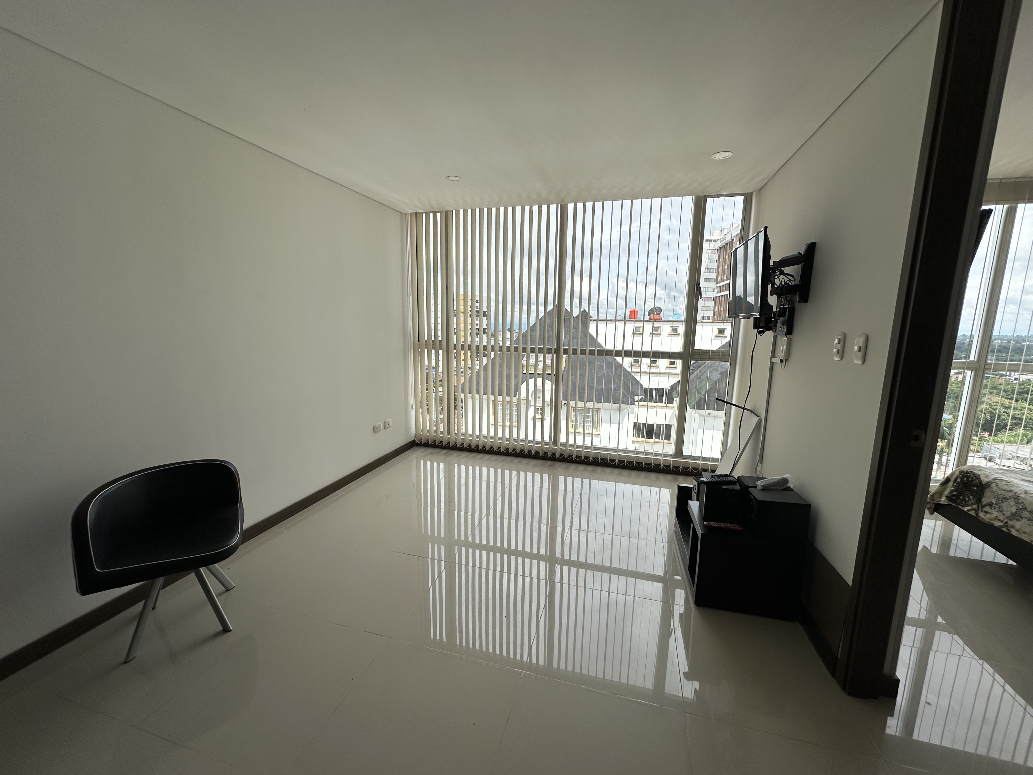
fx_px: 418
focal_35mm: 14
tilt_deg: -10.5
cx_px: 516
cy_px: 388
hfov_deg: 102.1
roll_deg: -1.1
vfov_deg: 85.7
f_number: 2.2
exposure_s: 1/1276
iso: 50
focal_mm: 2.22
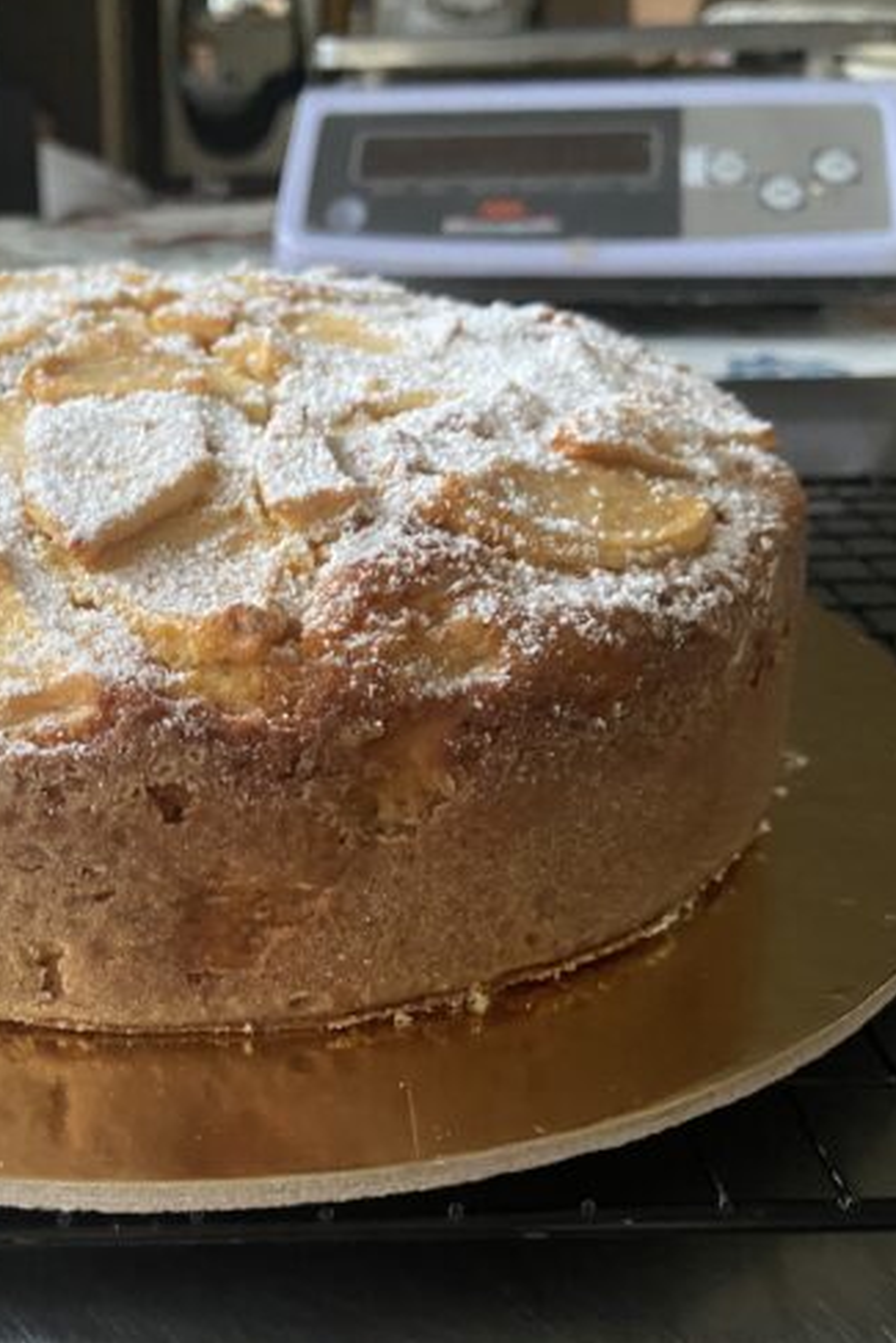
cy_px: 656
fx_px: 1380
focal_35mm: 37
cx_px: 194
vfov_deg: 51.9
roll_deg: +1.4
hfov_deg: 35.0
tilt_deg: -25.4
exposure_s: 1/60
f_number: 1.8
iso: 250
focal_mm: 4.25
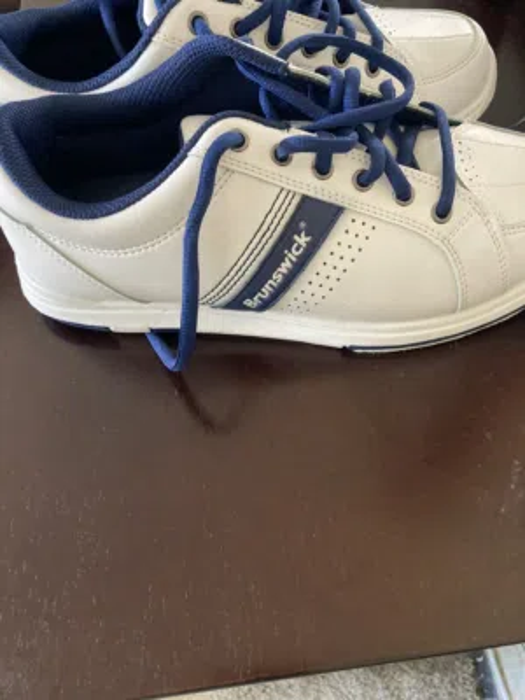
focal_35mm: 28
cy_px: 350
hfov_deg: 49.7
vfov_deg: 63.4
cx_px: 262
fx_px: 566
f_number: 1.8
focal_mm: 3.99
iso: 500
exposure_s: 1/30
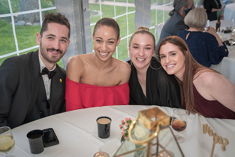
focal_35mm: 39
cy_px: 78
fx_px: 256
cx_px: 118
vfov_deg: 34.0
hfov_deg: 49.2
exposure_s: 1/80
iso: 640
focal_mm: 36
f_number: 4
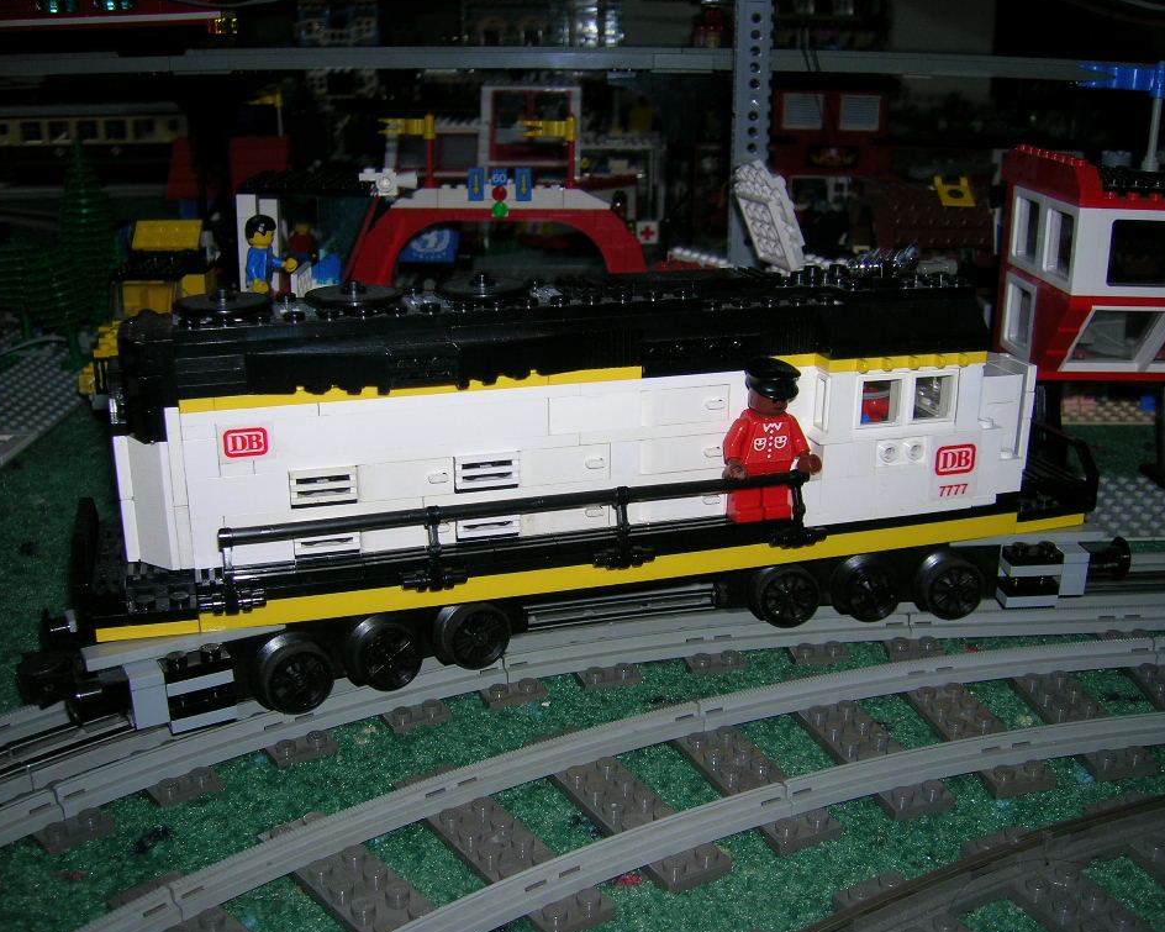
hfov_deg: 50.3
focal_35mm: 36
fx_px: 1241
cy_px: 465
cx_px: 602
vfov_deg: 41.1
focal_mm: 5.7
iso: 50
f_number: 2.9
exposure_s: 1/60.1
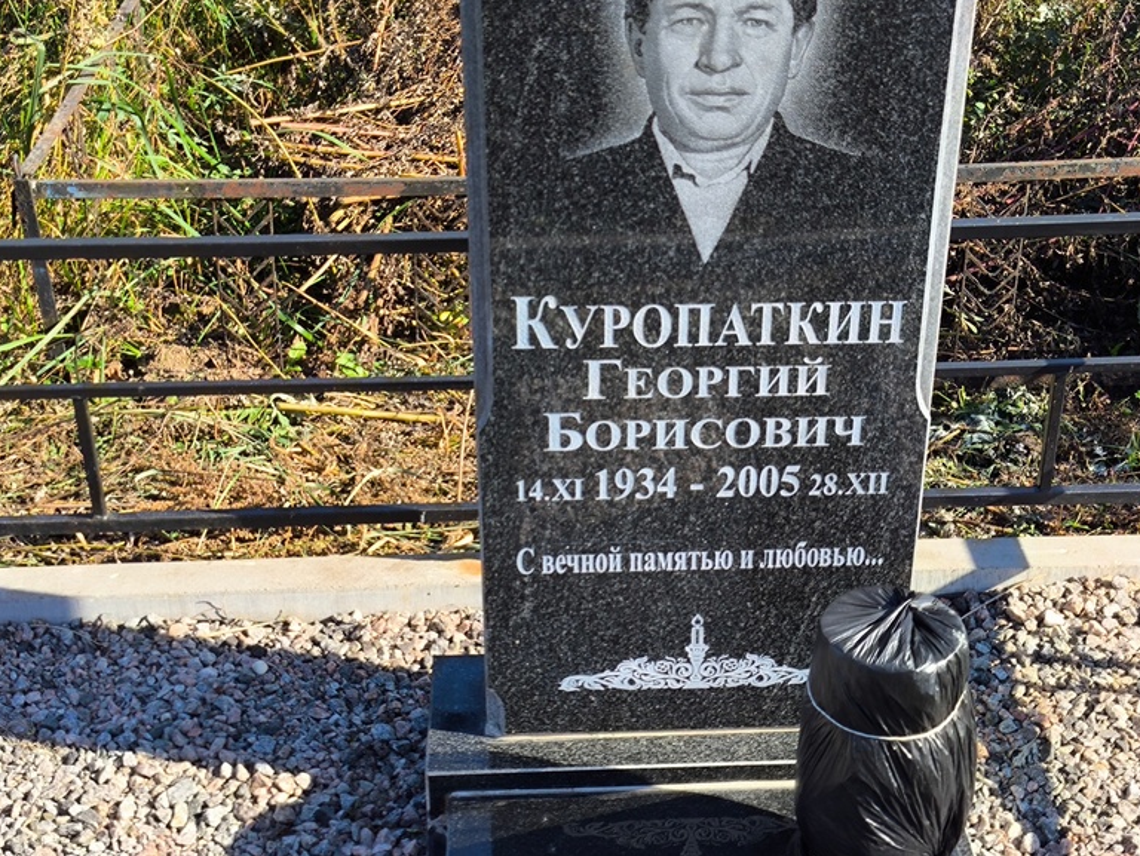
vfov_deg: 28.1
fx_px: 1714
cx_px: 590
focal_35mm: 52
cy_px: 415
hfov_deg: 36.8
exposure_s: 1/550
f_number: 1.7
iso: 50
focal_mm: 4.71
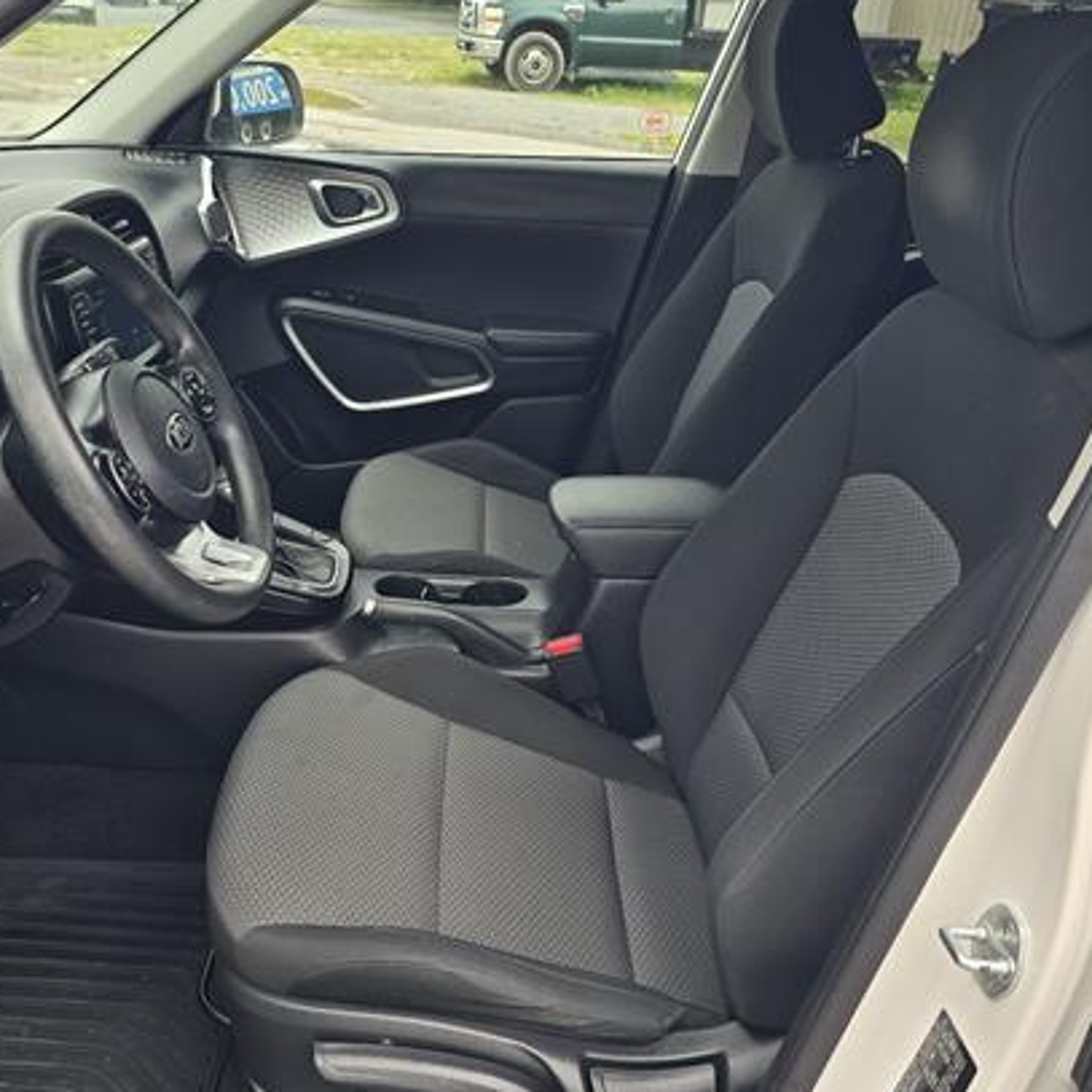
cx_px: 411
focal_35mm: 32
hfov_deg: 50.6
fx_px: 1142
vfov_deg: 51.1
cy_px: 585
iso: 25
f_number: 1.7
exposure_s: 1/182
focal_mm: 6.3
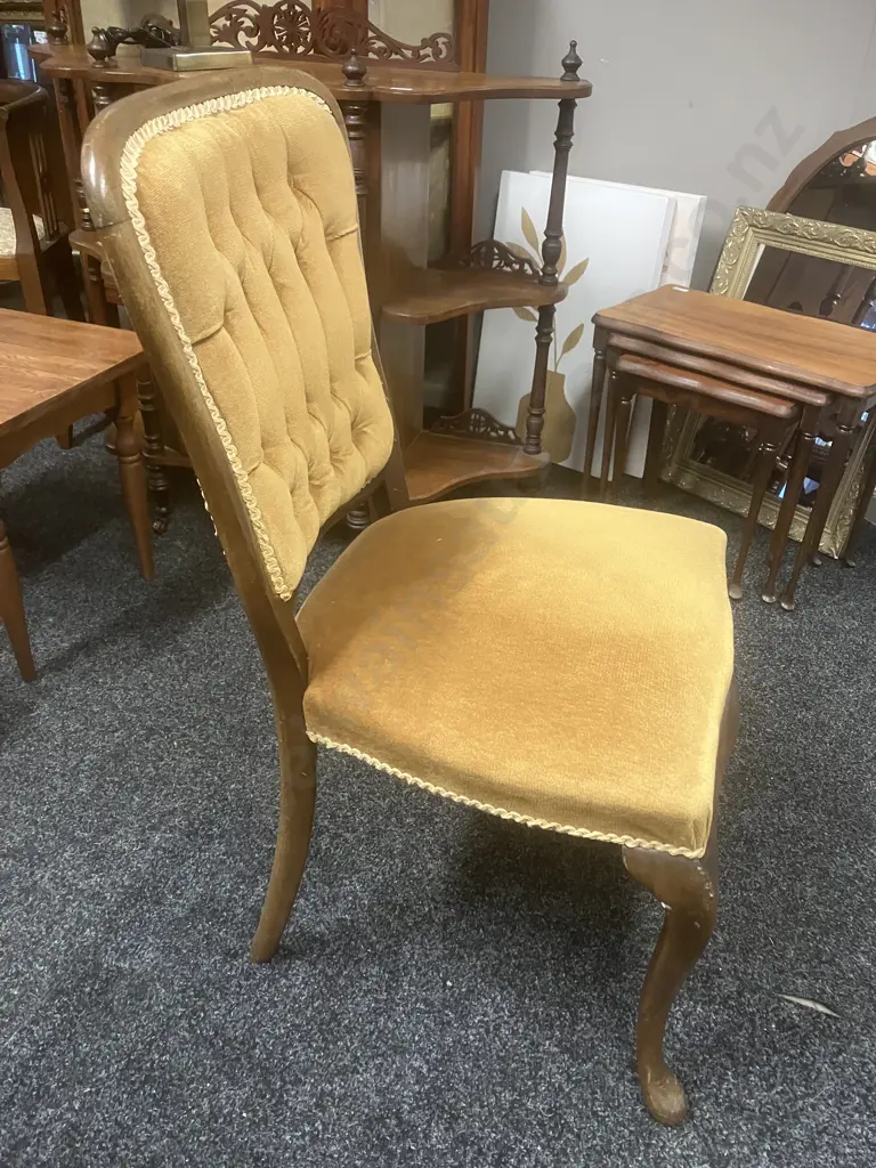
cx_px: 438
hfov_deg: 49.7
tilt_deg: -31.7
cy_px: 584
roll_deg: -2.9
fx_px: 945
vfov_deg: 63.4
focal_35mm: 28
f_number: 1.8
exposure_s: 1/40
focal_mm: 3.99
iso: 400
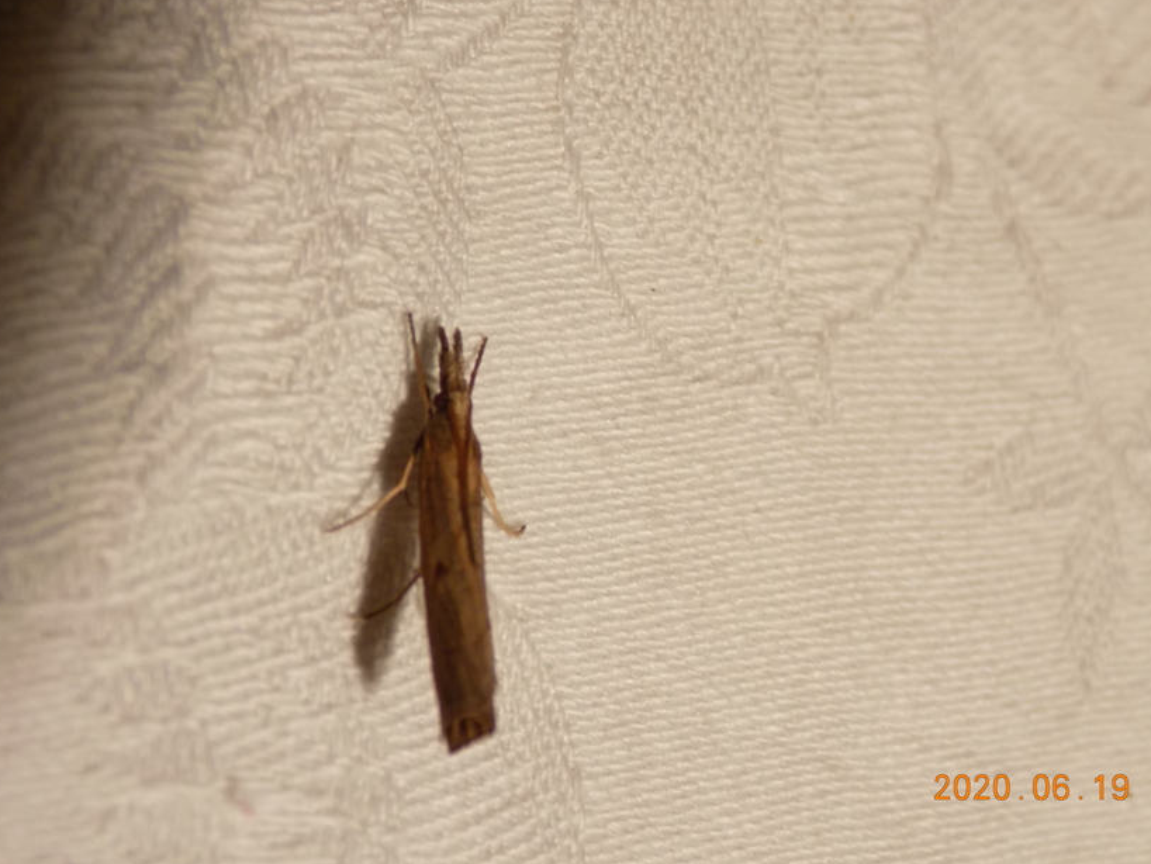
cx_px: 590
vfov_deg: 12.1
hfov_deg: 16.0
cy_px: 442
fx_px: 4091
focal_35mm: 123
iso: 220
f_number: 4.8
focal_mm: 20.9
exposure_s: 1/30
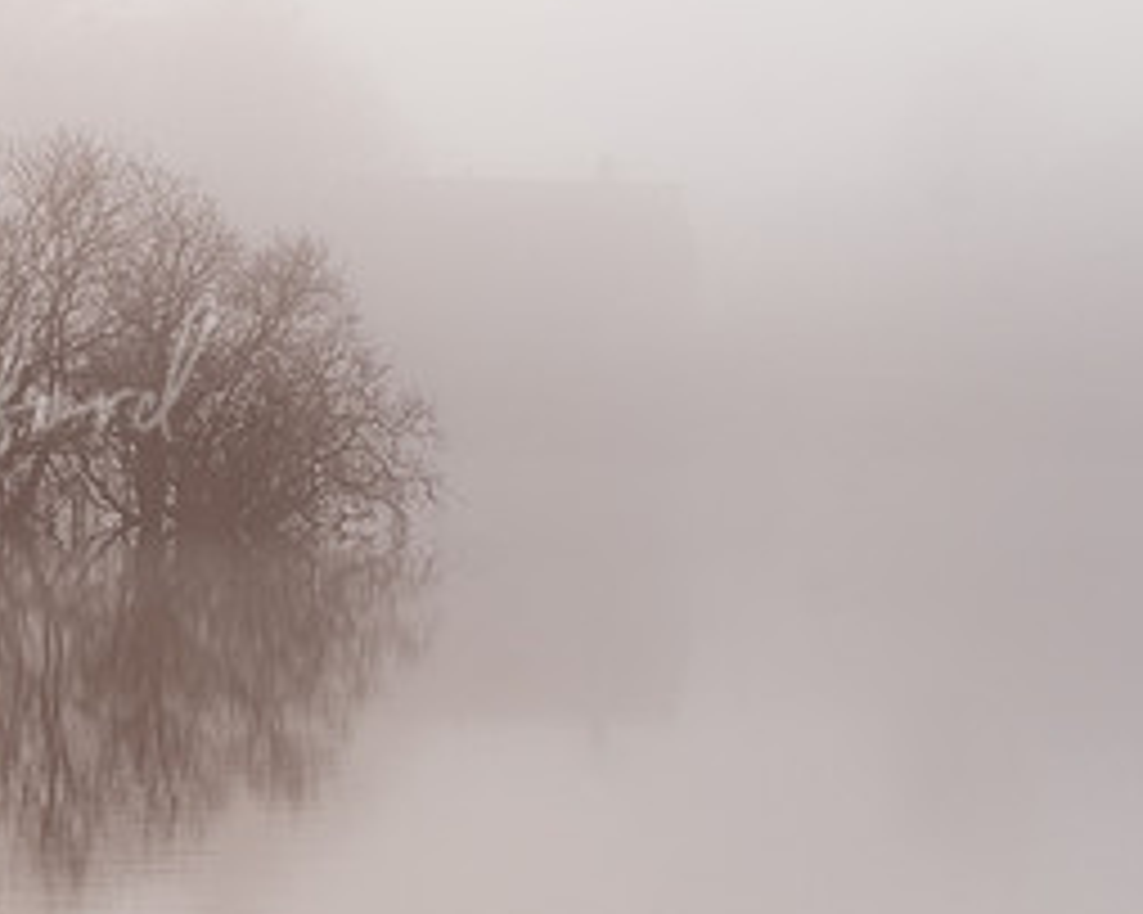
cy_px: 412
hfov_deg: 7.7
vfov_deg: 6.2
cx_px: -131
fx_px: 8420
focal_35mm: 249
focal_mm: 74.4
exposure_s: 1/50
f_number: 10
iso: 160
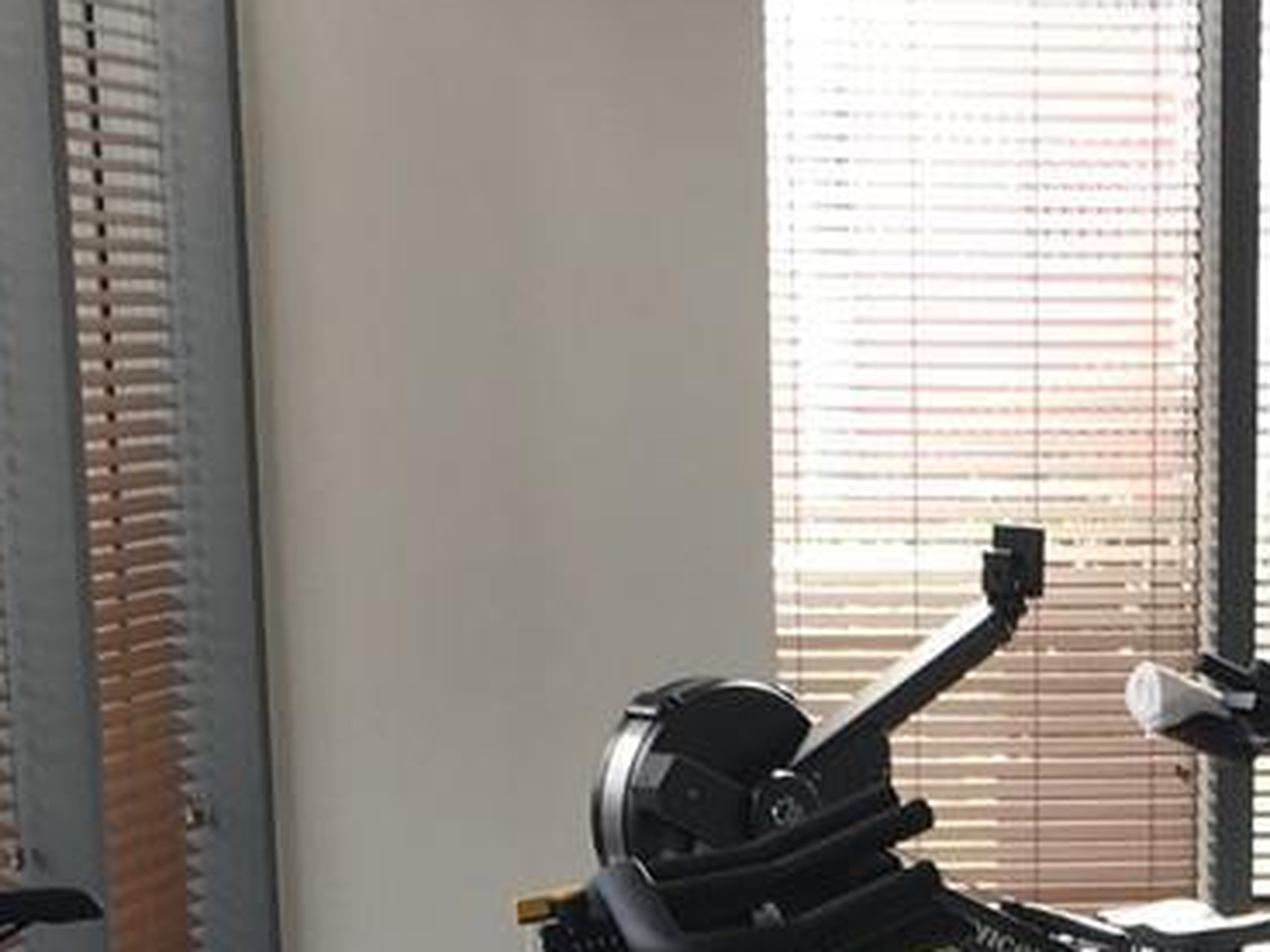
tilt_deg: -16.1
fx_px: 4623
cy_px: 1621
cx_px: 1291
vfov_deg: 11.1
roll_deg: -1.0
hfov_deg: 15.3
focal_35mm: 126
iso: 32
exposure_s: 1/120
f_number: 2.2
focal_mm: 4.15
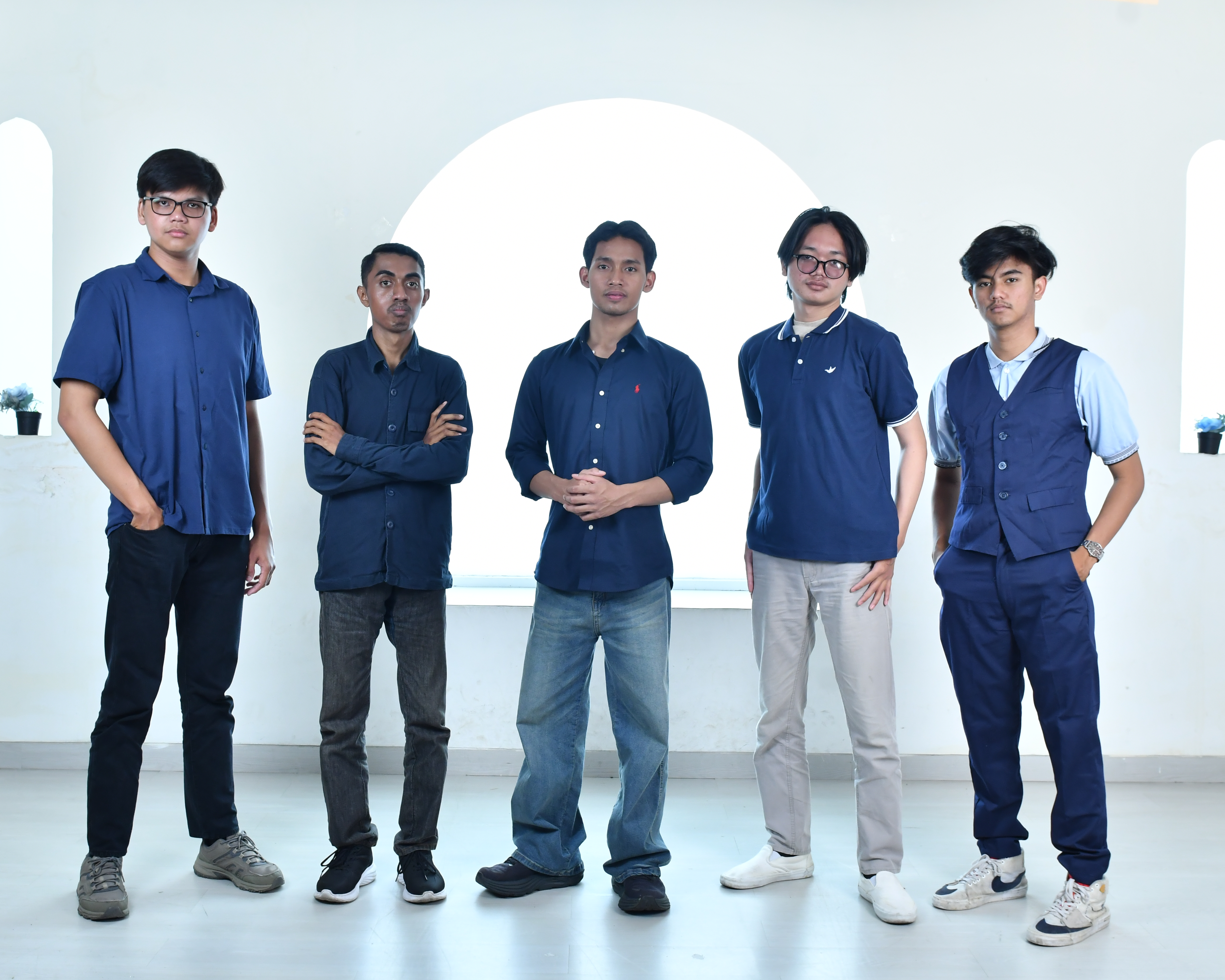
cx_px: 618
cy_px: 489
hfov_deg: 42.0
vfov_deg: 34.1
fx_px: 1595
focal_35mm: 44
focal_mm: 26
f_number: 7.1
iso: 800
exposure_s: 1/100
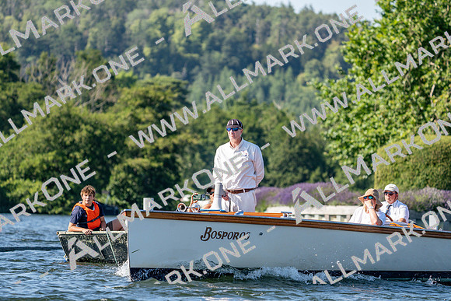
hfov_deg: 7.9
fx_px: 3245
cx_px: 226
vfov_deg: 5.3
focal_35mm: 259
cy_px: 150
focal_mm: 259
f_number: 5.6
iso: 400
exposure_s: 1/1600
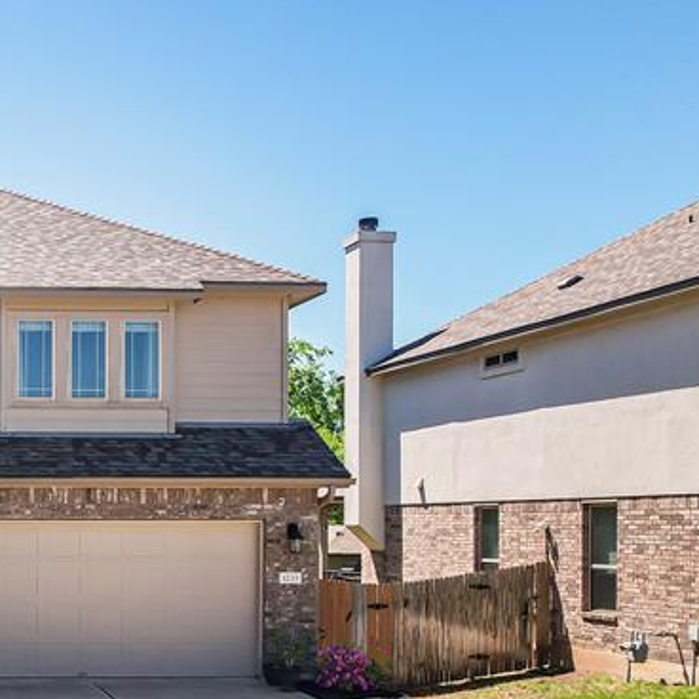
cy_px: 558
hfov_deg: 28.3
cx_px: -156
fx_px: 1188
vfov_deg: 31.9
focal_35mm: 52
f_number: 2.8
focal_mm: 8.38
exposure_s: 1/100
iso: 100
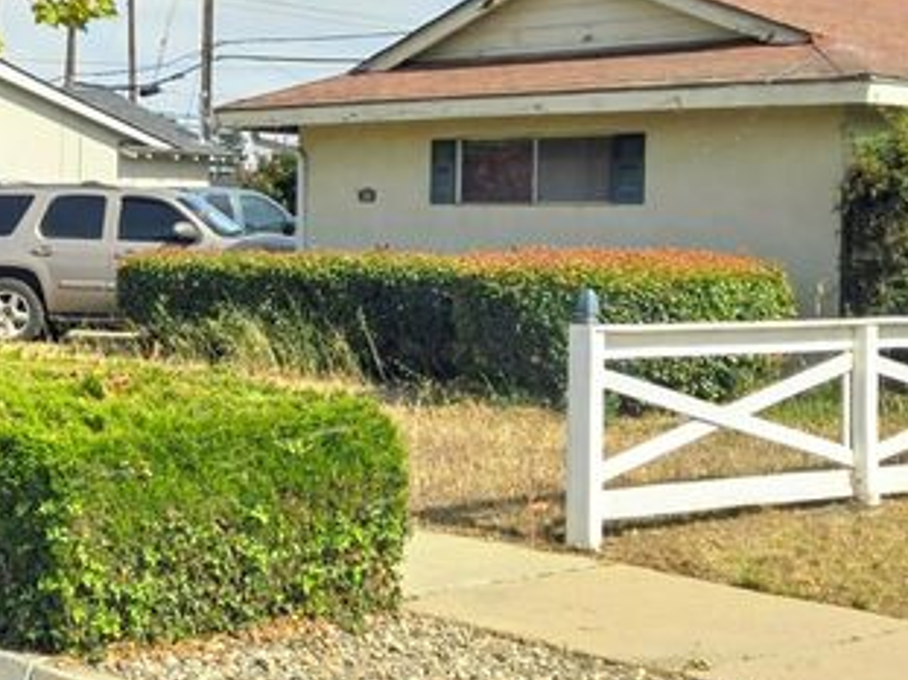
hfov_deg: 49.2
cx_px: 298
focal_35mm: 37
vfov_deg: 38.0
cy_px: 197
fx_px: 970
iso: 25
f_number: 1.8
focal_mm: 5.4
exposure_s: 1/937
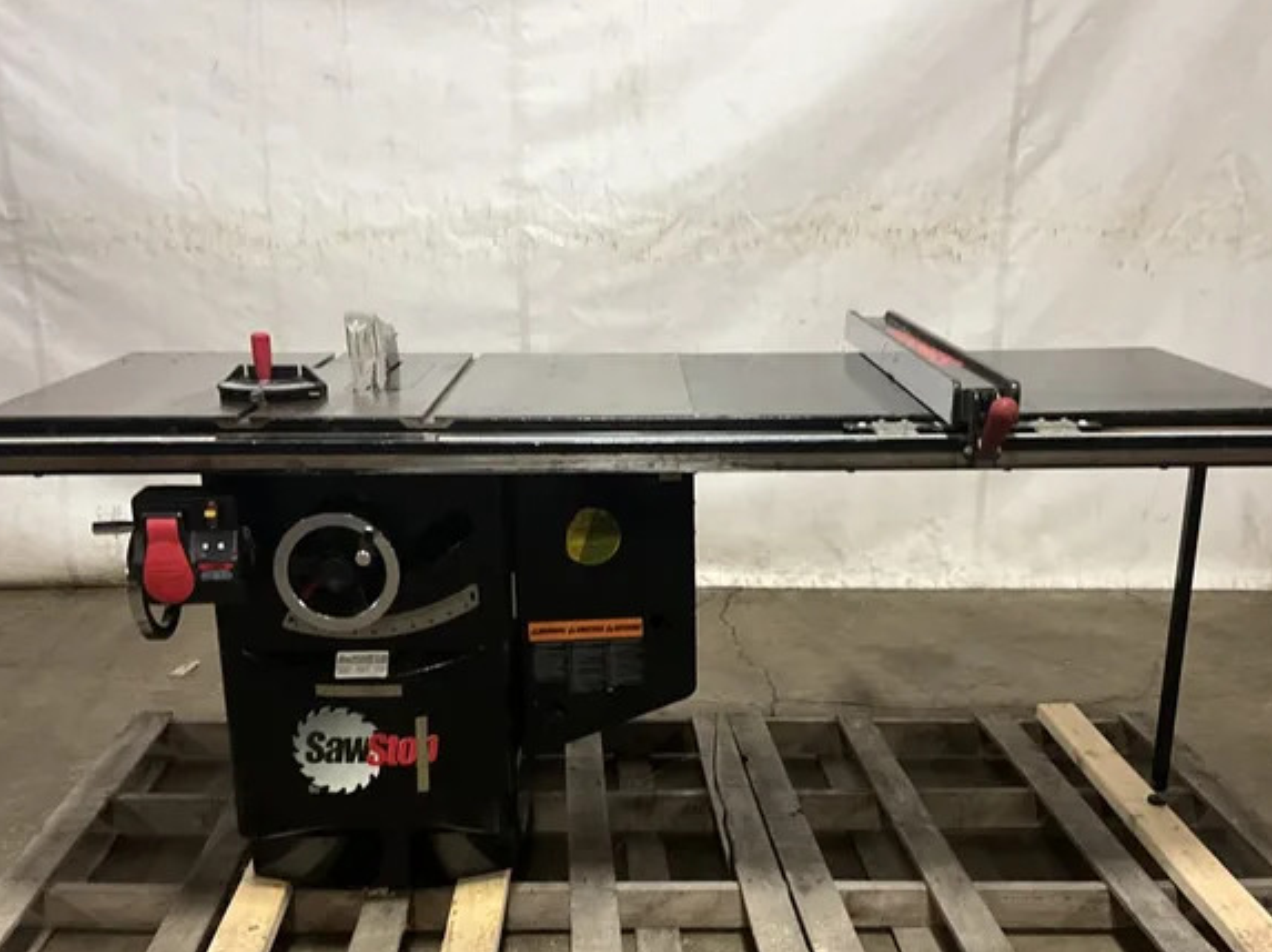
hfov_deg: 48.9
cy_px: 605
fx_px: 1395
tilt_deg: -18.2
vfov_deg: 37.4
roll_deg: +0.1
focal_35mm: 38
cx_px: 715
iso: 160
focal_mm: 3
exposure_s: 1/60
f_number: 1.8
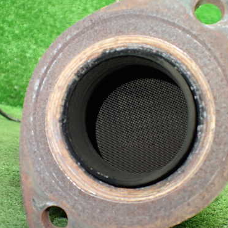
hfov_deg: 39.1
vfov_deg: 39.2
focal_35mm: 43
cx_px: 125
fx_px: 320
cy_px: 118
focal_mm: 5.4
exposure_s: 1/60
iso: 800
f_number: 2.3
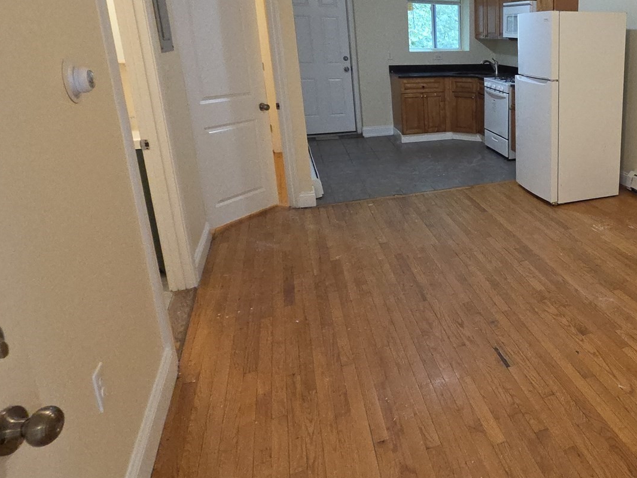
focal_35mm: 25
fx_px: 460
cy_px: 178
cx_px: 548
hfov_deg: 60.9
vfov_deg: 54.2
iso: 400
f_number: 2.2
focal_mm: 2.2
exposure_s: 1/60
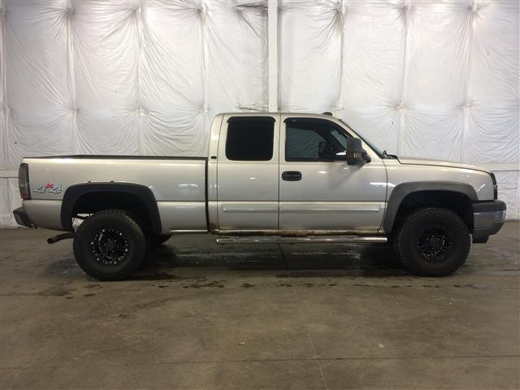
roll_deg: +0.9
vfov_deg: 48.2
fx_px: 436
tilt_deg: -6.1
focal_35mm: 29
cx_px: 260
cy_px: 195
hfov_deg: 61.7
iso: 40
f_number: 2.2
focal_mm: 4.15
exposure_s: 1/30
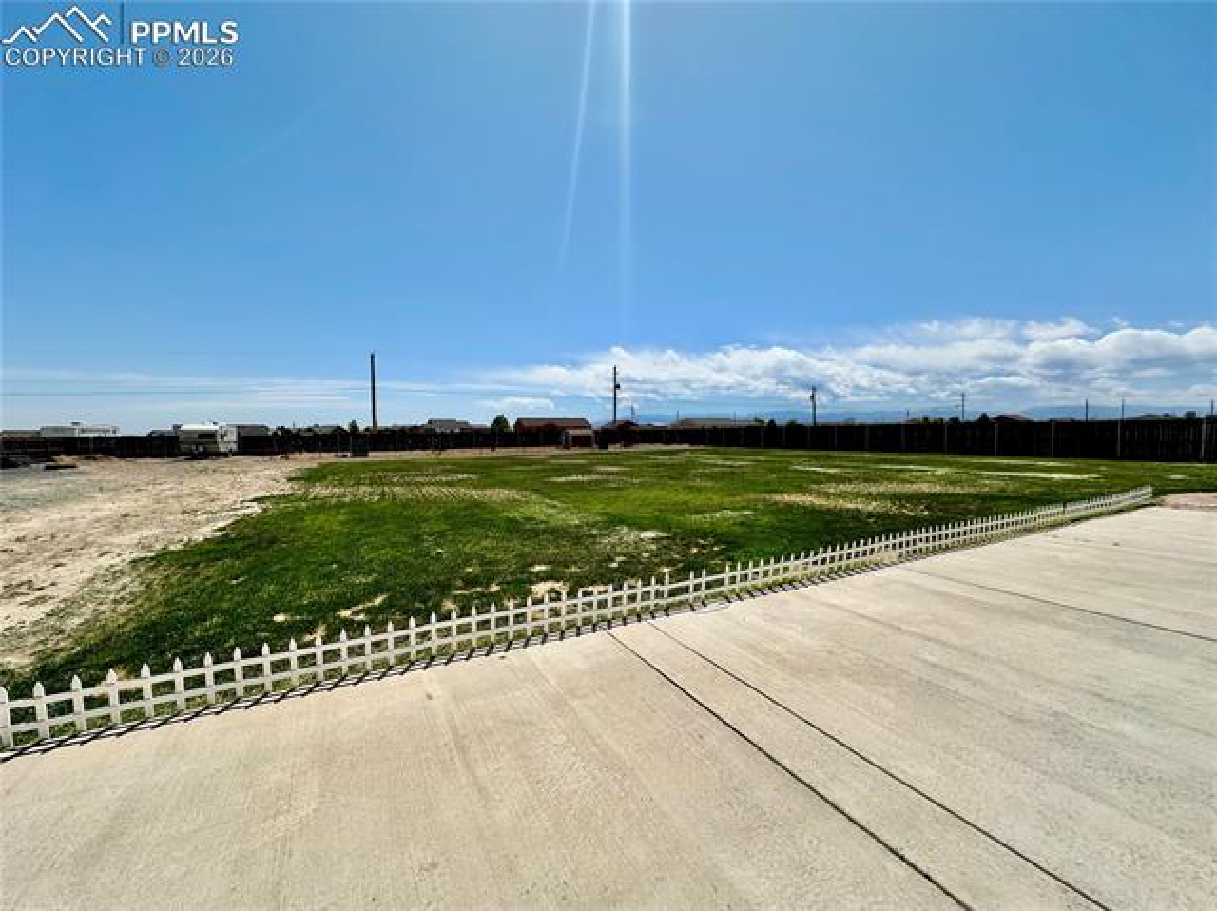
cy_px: 456
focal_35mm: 14
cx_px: 608
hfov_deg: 102.1
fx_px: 492
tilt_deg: -3.6
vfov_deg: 85.6
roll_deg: +0.6
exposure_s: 1/3610
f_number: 2.2
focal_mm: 2.22
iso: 50
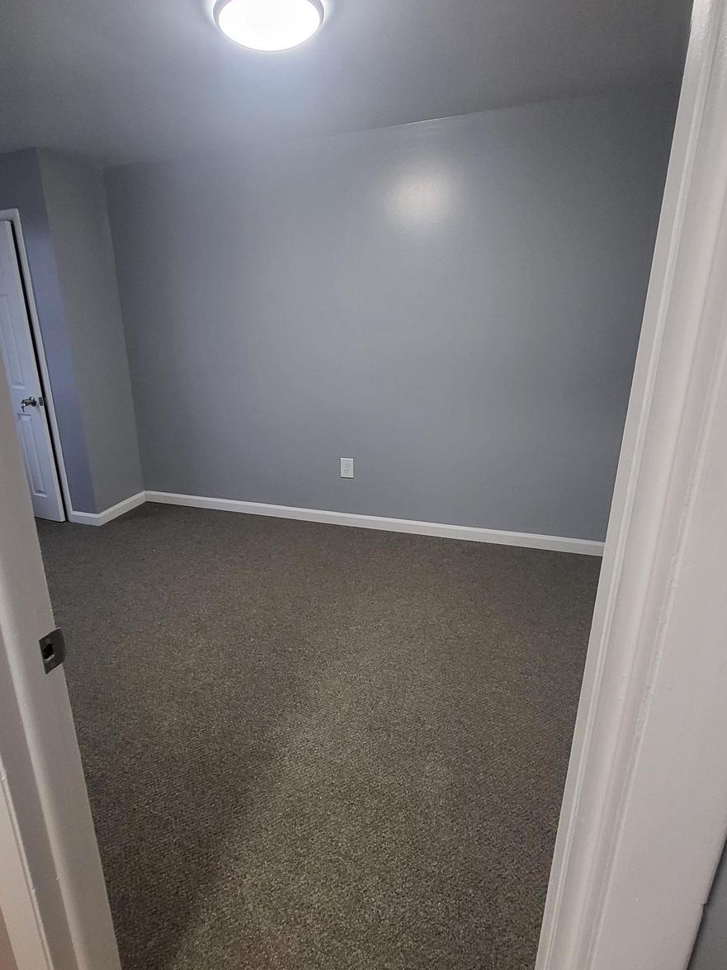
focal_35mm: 17
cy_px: 468
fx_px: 476
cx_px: 336
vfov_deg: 91.0
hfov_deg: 74.6
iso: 320
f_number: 2.2
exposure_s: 1/40
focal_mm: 1.74
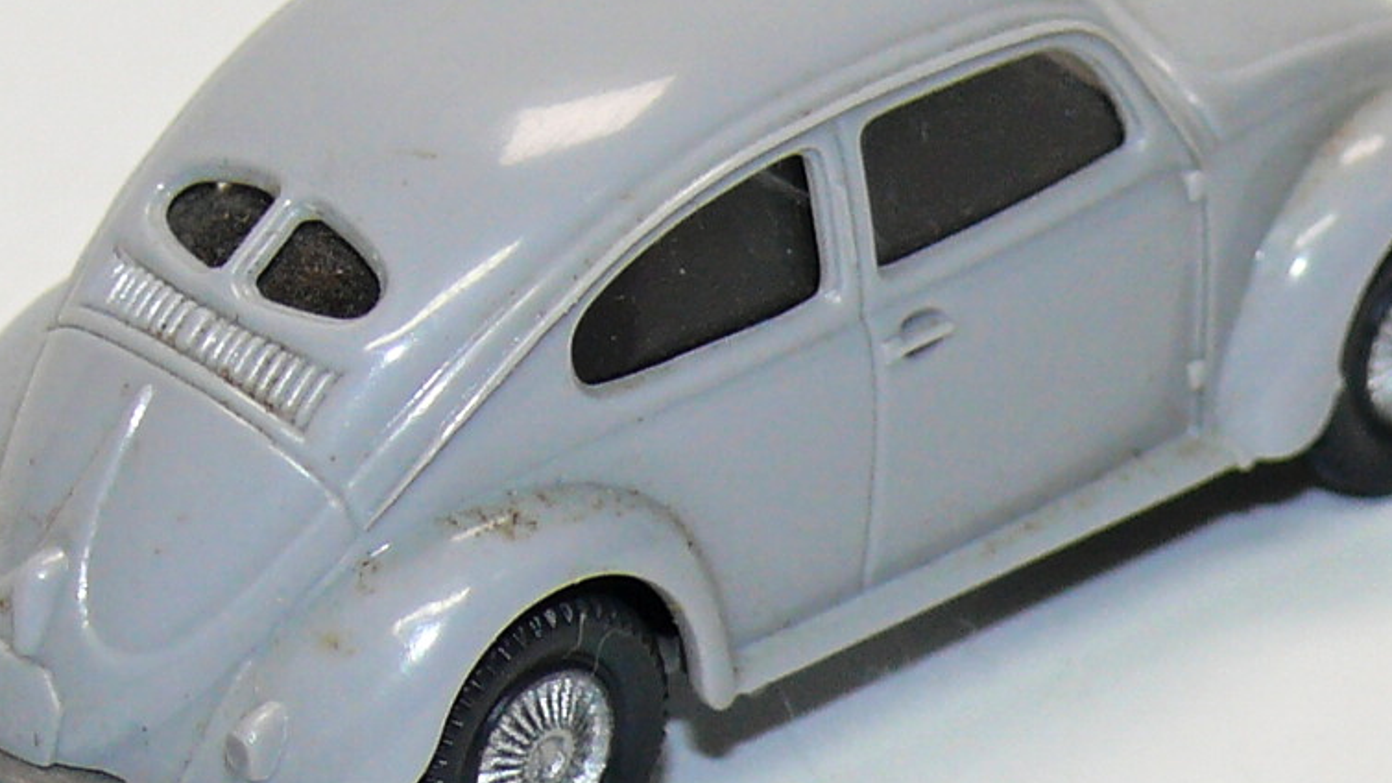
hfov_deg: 5.9
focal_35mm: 363
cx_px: 753
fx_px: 13397
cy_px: 214
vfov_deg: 3.3
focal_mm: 18.6
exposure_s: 1/30
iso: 100
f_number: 4
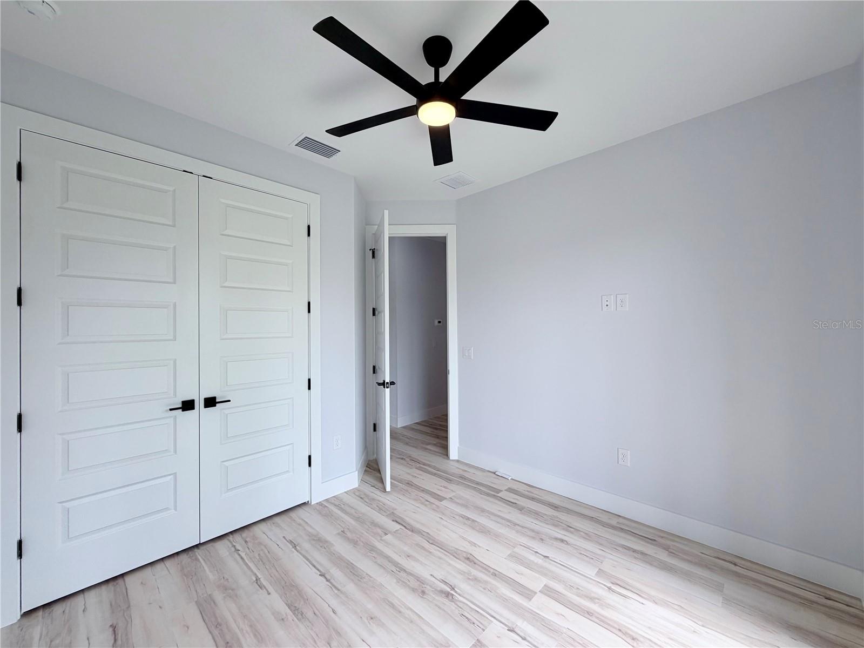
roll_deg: +1.3
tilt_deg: +1.4
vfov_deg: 85.7
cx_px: 432
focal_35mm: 14
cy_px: 324
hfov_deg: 102.1
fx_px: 349
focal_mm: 2.22
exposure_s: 1/212
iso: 40
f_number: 2.2
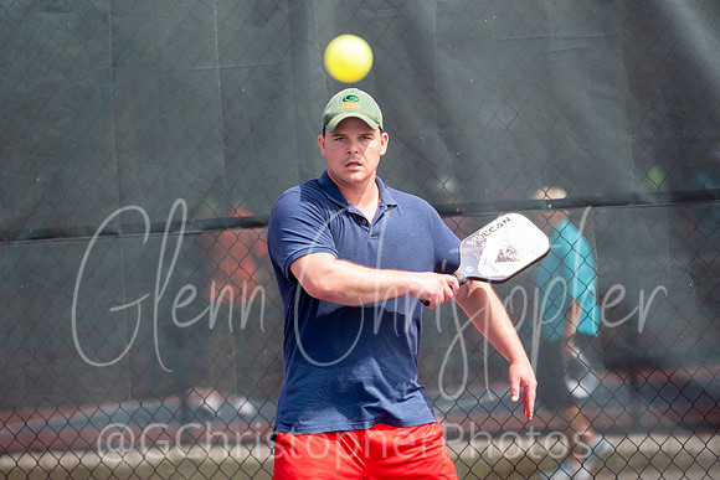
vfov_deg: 4.9
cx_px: 360
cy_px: 240
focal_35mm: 281
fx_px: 5617
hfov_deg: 7.3
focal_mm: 135
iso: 200
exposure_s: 1/1600
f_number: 2.8
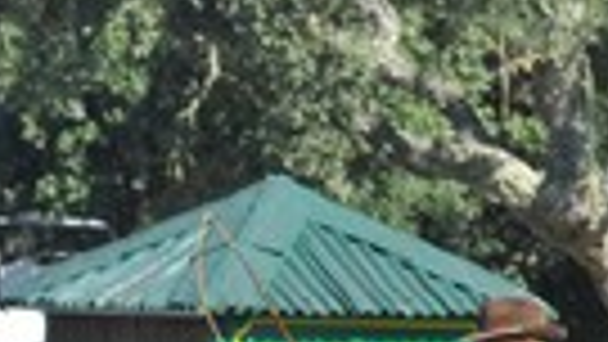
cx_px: -14
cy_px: 614
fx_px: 12658
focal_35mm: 785
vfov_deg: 1.5
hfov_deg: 2.7
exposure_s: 1/640
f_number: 5.6
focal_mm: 150
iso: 400
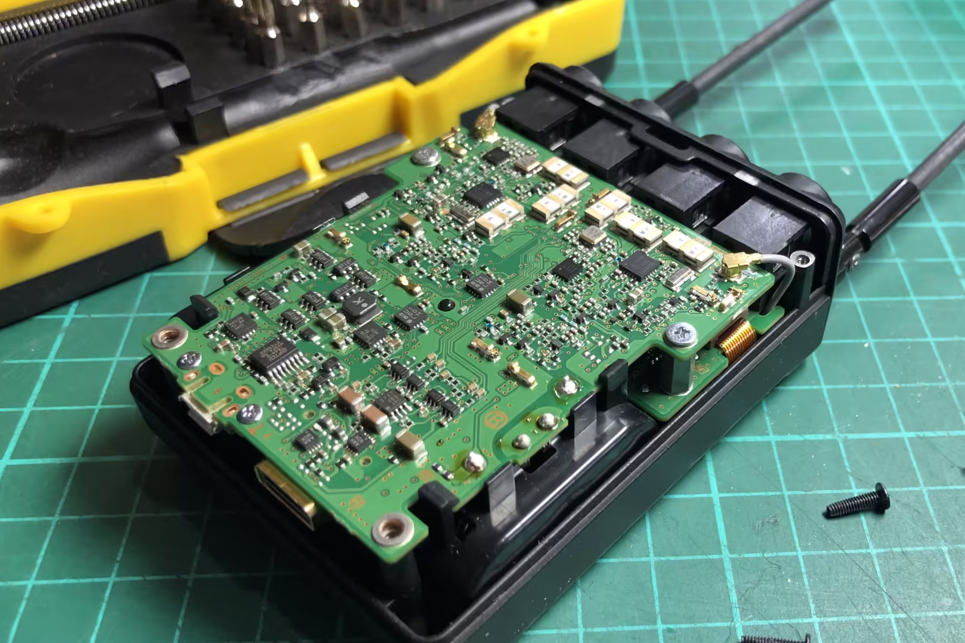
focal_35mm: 38
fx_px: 1019
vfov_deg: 35.0
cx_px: 619
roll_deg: -3.4
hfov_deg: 50.0
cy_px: 305
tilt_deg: -43.2
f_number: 1.8
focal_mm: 3.99
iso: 40
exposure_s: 1/33
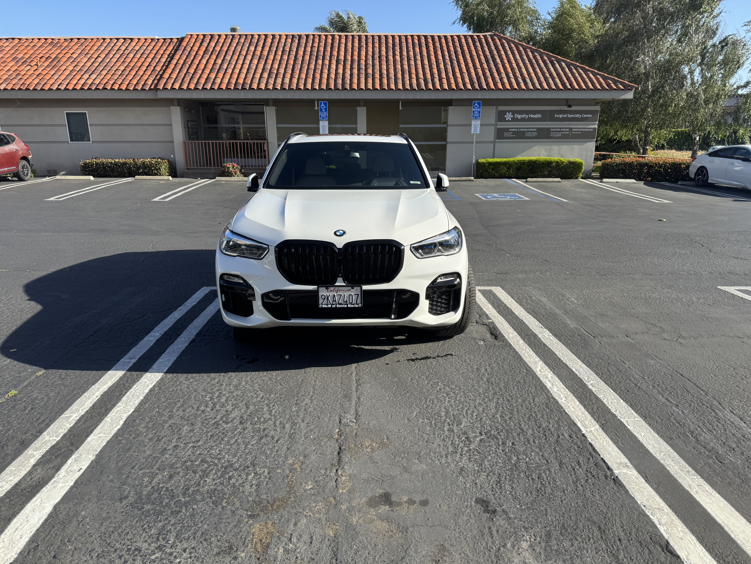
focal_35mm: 24
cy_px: 282
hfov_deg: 71.6
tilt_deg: -16.8
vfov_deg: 56.8
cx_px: 376
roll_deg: -0.5
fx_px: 521
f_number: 1.78
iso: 80
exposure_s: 1/2105
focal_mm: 6.76
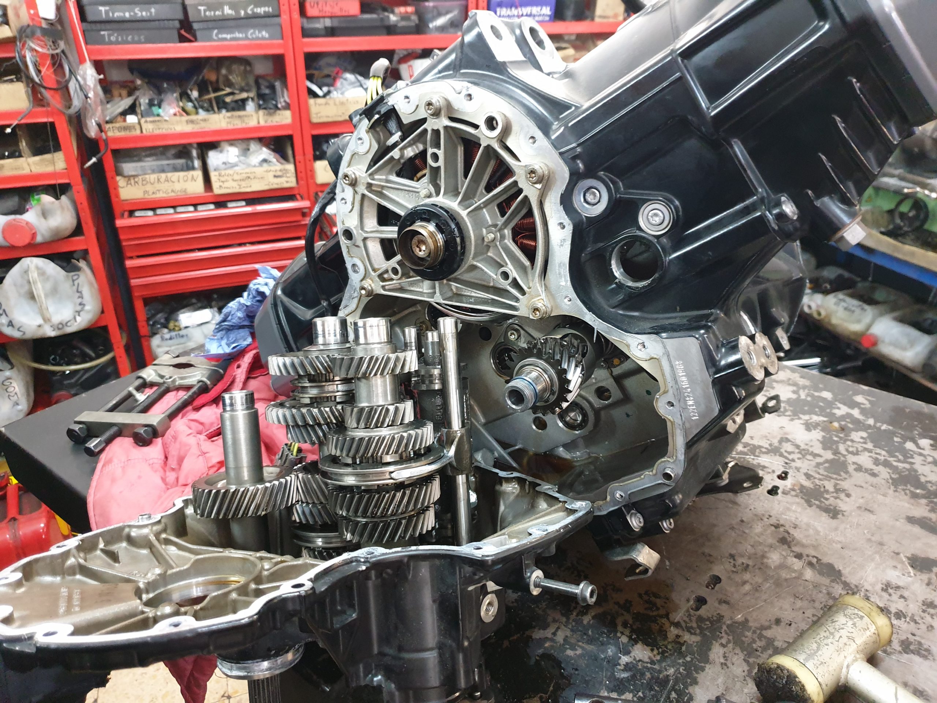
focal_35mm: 26
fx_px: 704
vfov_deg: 53.1
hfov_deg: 67.3
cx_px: 468
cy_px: 352
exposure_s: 1/33
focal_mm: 4.3
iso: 320
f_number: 1.5
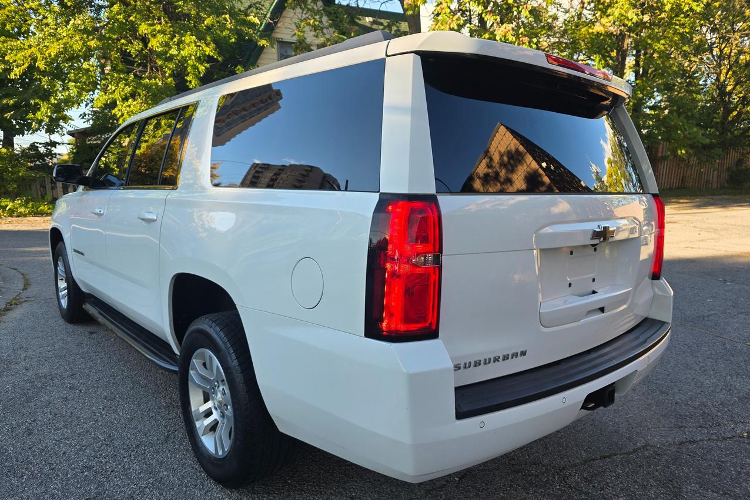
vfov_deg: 53.0
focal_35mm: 24
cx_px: 376
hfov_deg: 73.7
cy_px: 278
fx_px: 500
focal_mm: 6.3
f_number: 1.7
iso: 40
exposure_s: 1/359
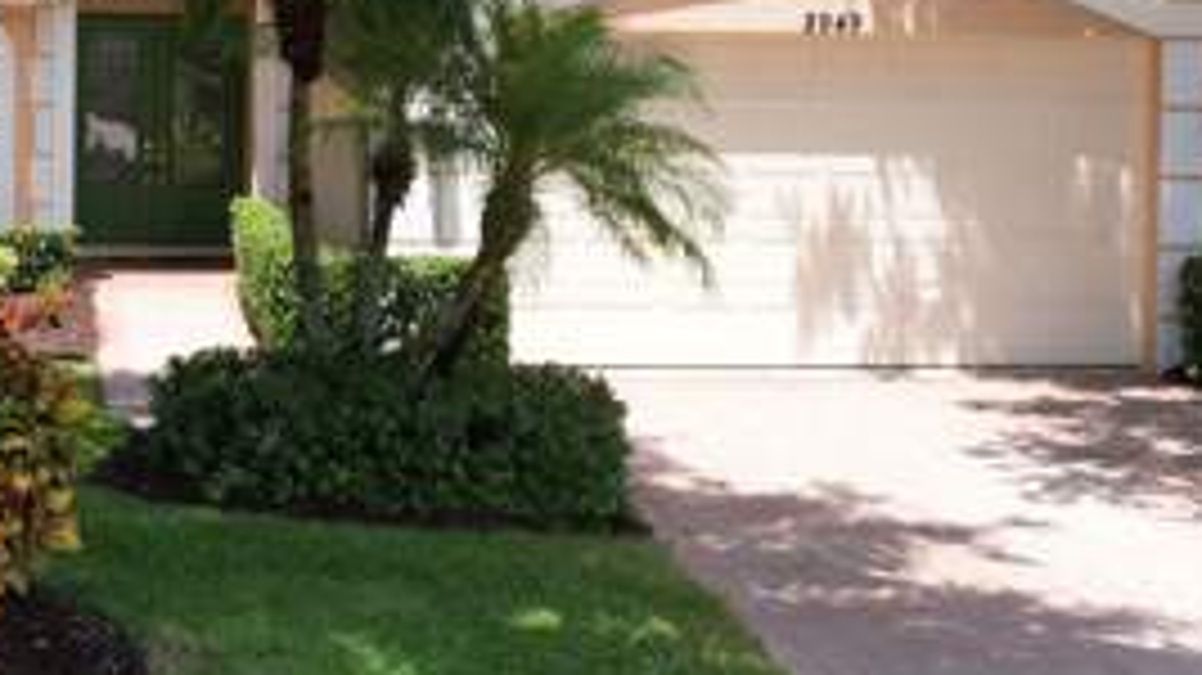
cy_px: 88
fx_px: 2199
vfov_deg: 17.2
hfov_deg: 29.8
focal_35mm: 69
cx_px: 221
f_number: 2.8
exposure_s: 1/80
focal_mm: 8.4
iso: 100
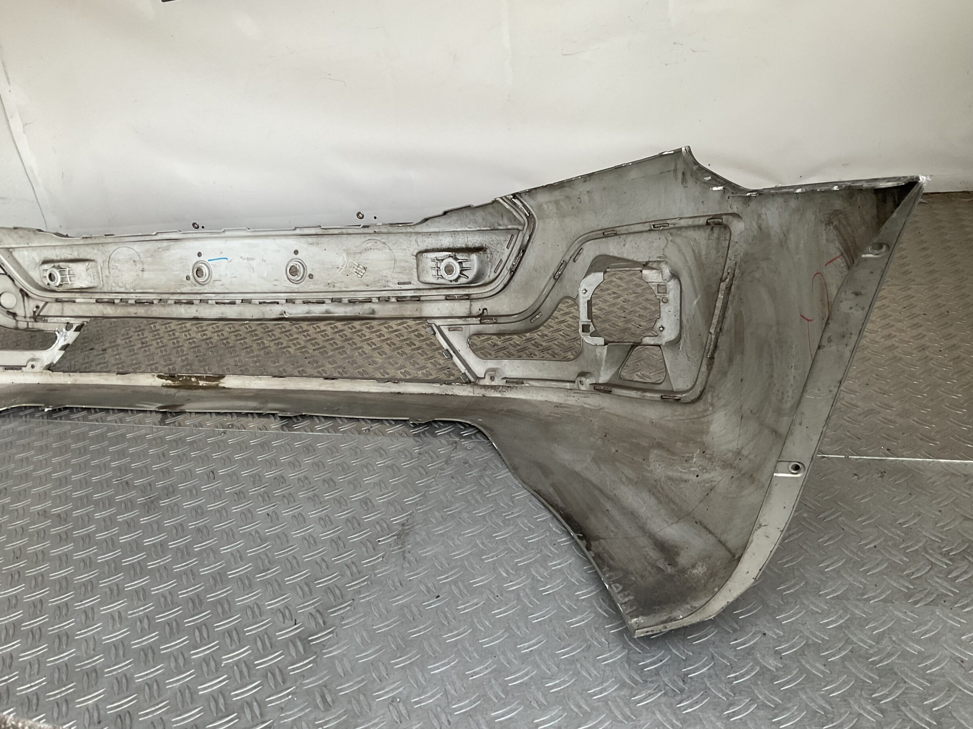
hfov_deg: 60.0
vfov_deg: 46.8
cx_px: 488
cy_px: 357
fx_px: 843
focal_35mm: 30
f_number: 1.8
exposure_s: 1/50
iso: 40
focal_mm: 3
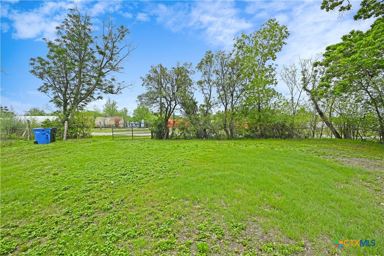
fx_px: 192
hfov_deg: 90.0
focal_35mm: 18
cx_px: 192
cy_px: 128
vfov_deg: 67.3
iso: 64
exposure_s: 1/160
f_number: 6.3
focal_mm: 12
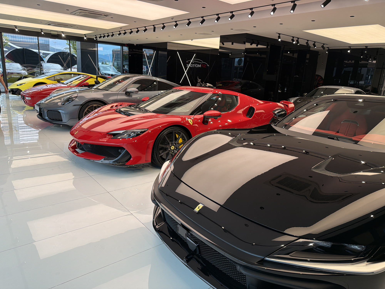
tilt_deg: -14.4
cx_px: 192
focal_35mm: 24
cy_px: 144
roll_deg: -3.0
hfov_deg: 71.6
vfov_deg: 56.8
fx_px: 267
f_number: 1.78
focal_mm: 6.76
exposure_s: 1/750
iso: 80
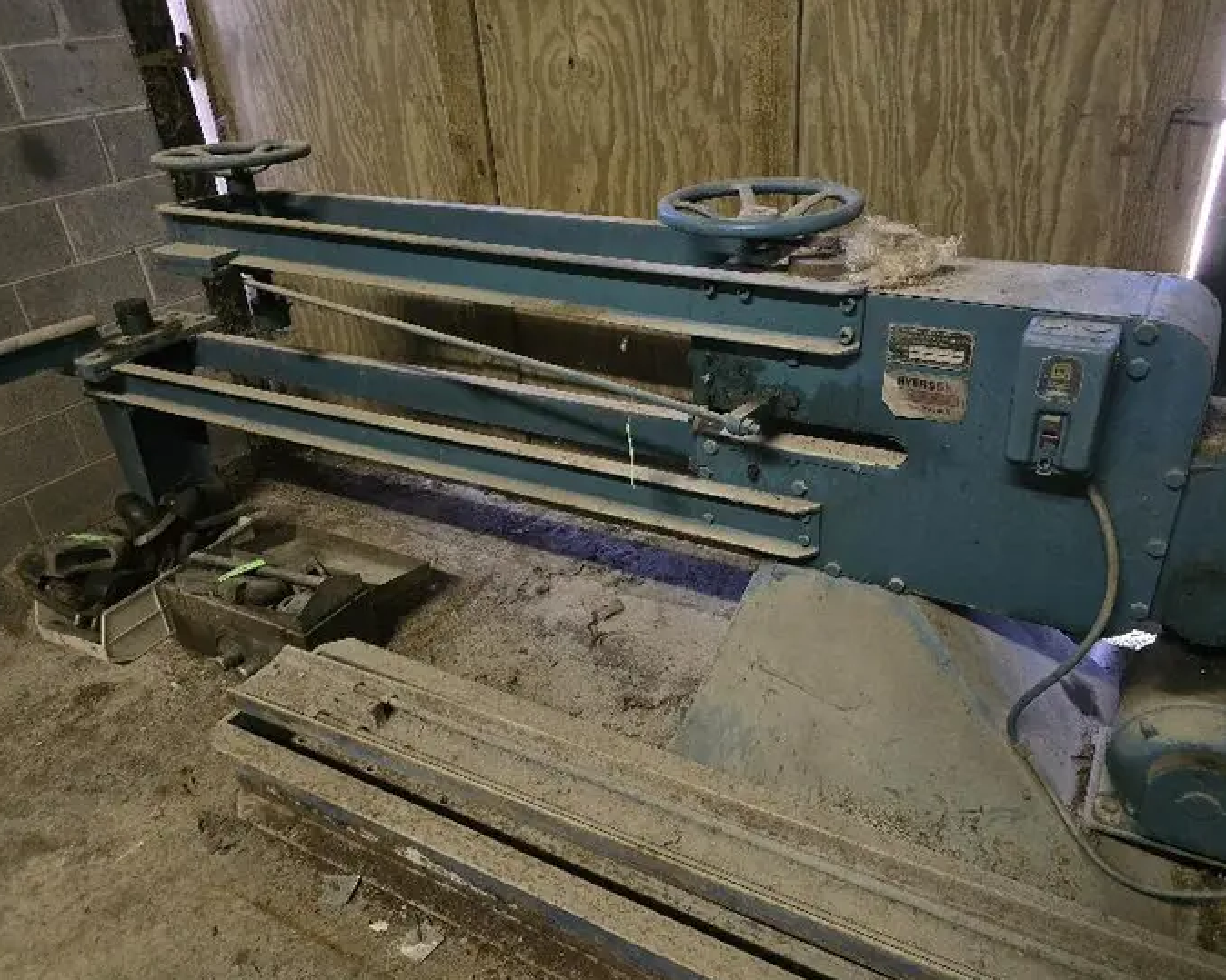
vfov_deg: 56.8
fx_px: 907
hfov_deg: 68.1
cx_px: 637
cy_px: 510
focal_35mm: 25
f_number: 1.7
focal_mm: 6.3
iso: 1250
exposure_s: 1/30
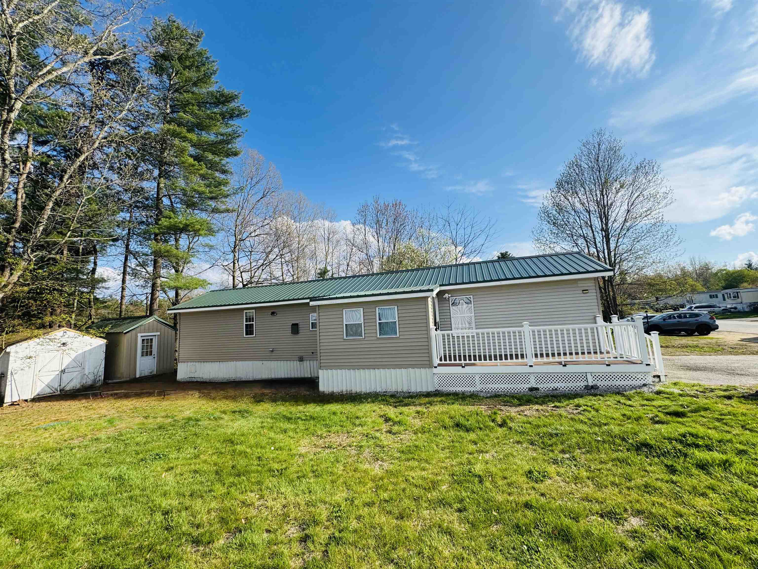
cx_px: 379
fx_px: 307
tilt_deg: +6.7
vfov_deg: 85.7
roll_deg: +3.1
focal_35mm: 14
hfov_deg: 102.1
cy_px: 284
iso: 50
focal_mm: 2.22
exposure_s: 1/1536
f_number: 2.2
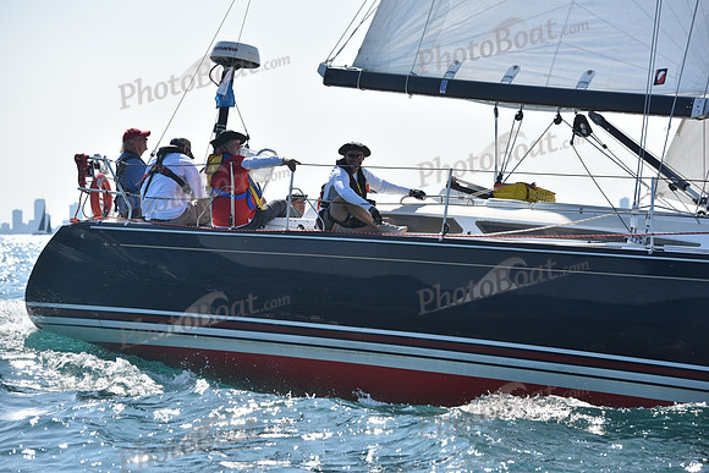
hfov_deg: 16.8
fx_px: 2403
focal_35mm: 122
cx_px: 354
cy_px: 236
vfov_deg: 11.2
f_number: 5
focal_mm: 122
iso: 250
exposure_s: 1/1600
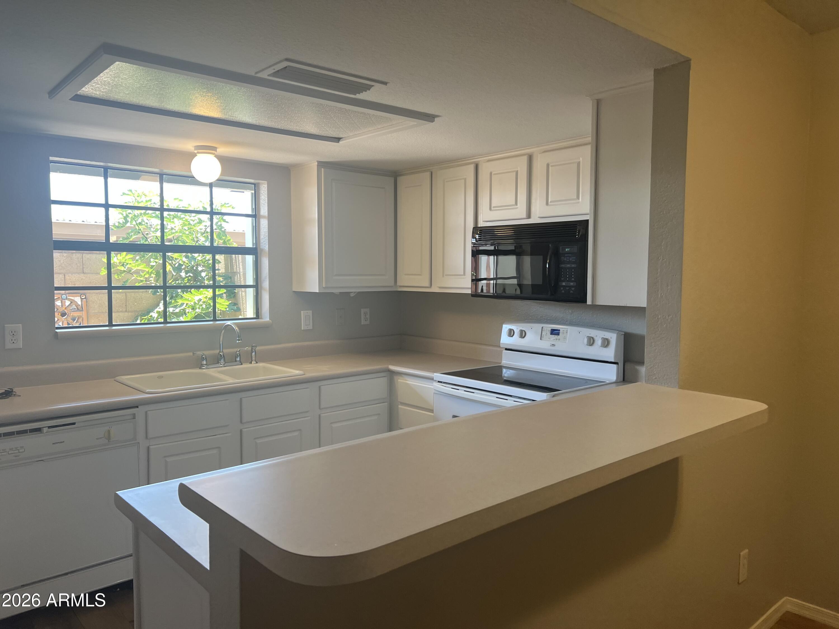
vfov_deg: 53.1
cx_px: 420
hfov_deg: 67.3
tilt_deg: -2.2
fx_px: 630
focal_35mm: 26
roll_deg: -0.1
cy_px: 314
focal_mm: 5.7
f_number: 1.5
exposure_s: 1/120
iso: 80
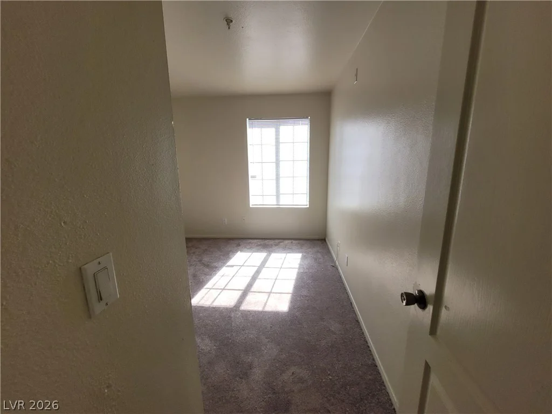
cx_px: 276
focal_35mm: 13
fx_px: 207
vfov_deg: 89.9
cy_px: 207
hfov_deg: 106.2
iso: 64
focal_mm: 2.2
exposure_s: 1/132
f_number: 2.2
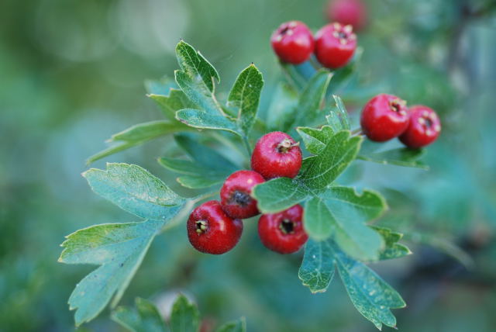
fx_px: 1241
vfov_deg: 15.2
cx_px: 248
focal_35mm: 90
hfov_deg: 22.6
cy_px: 166
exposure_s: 1/125
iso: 250
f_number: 3.3
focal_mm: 60
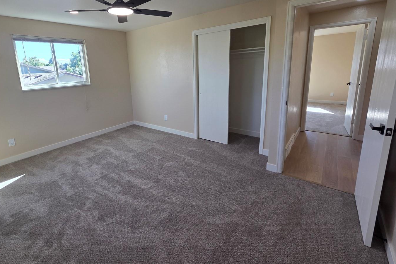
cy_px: 109
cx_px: 170
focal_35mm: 16
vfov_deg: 73.1
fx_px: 176
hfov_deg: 96.1
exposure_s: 1/125
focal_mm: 2.2
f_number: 2.2
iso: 50
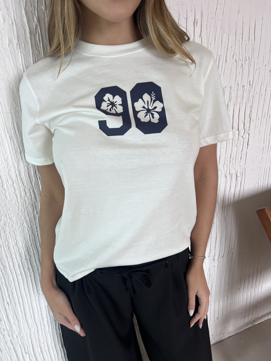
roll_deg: +2.4
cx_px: 136
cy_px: 180
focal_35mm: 26
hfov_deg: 53.1
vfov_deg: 67.3
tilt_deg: -24.9
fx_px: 271
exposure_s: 1/113
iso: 125
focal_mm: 5.7
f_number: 1.5
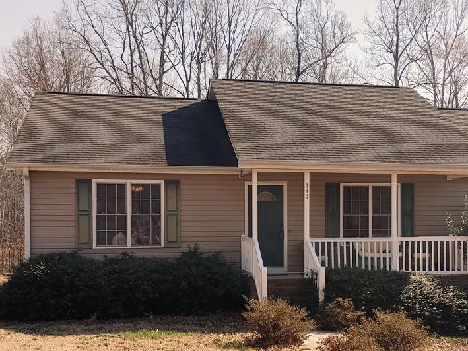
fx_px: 703
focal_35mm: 52
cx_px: 298
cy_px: 228
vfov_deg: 27.9
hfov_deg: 36.6
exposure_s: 1/1961
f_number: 1.8
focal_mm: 5.58
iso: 50
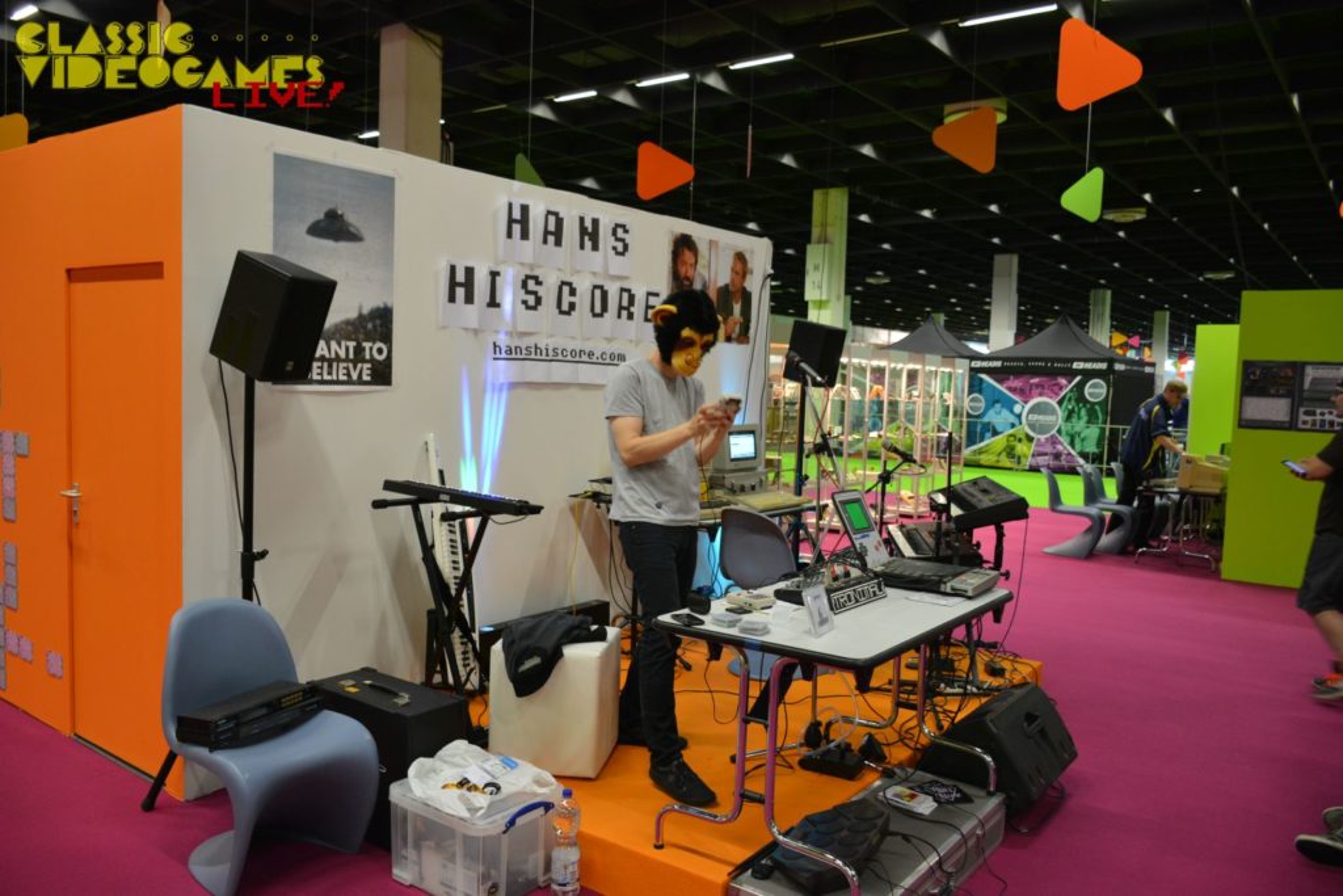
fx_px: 1007
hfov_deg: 67.4
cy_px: 448
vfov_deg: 47.9
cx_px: 672
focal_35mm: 27
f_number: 3.5
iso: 900
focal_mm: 18
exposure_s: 1/30
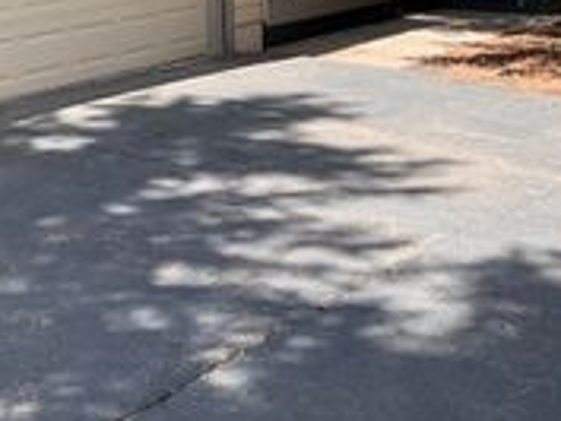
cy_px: -59
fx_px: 1330
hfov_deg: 23.3
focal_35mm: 82
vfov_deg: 17.3
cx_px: 76
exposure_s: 1/358
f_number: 1.8
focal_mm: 3
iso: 16
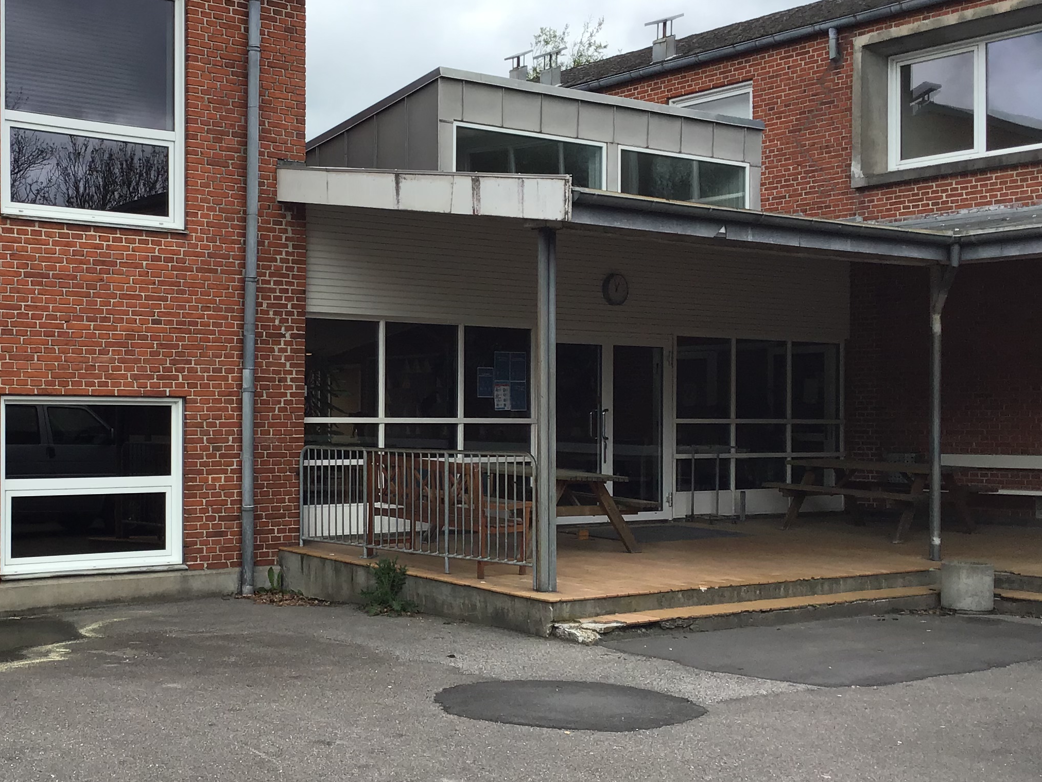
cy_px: 414
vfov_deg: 29.1
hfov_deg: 37.7
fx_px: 1505
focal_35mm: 50
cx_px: 328
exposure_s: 1/631
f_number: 2.4
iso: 25
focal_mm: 3.3
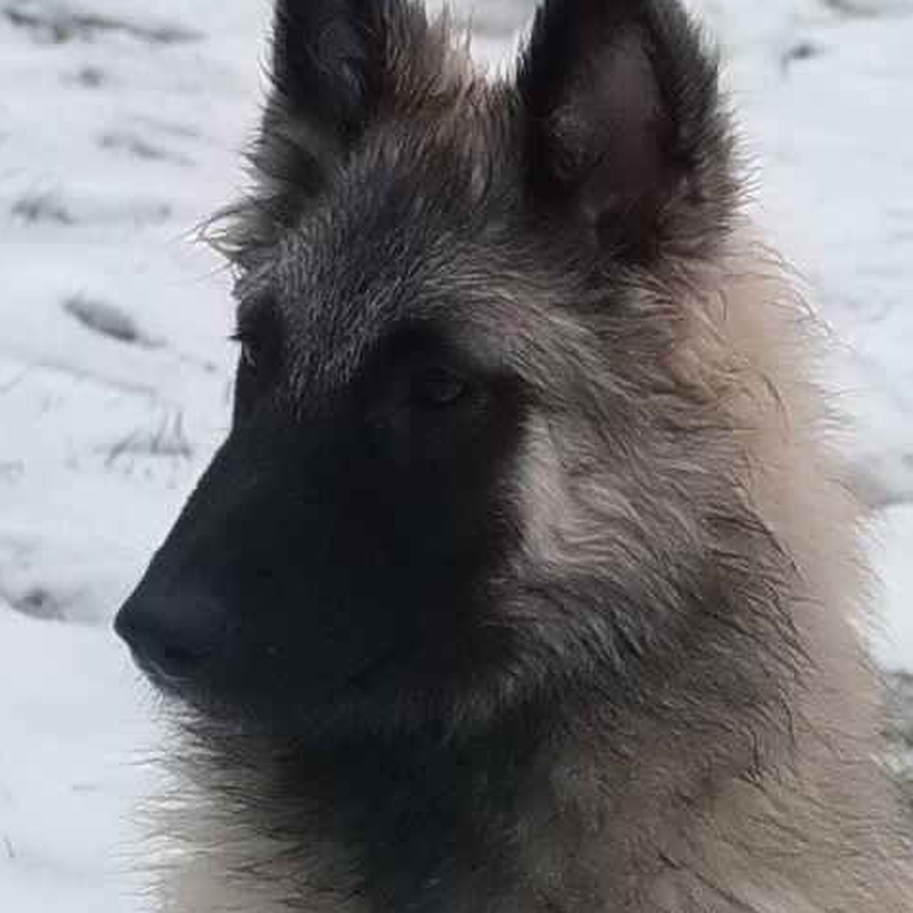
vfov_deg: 9.0
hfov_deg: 9.0
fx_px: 5819
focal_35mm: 195
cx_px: 456
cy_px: 428
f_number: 4.7
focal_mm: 29
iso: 1600
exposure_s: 1/600
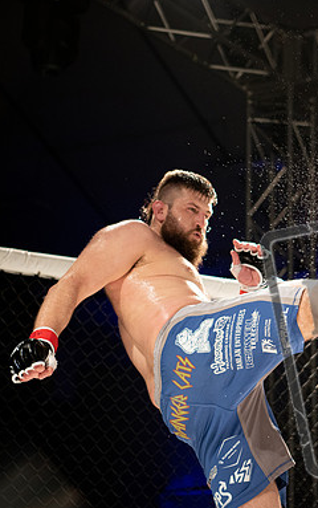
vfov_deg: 19.3
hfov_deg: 12.1
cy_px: 254
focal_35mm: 108
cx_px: 264
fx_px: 1495
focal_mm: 70
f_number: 2.8
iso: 1250
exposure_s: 1/1000
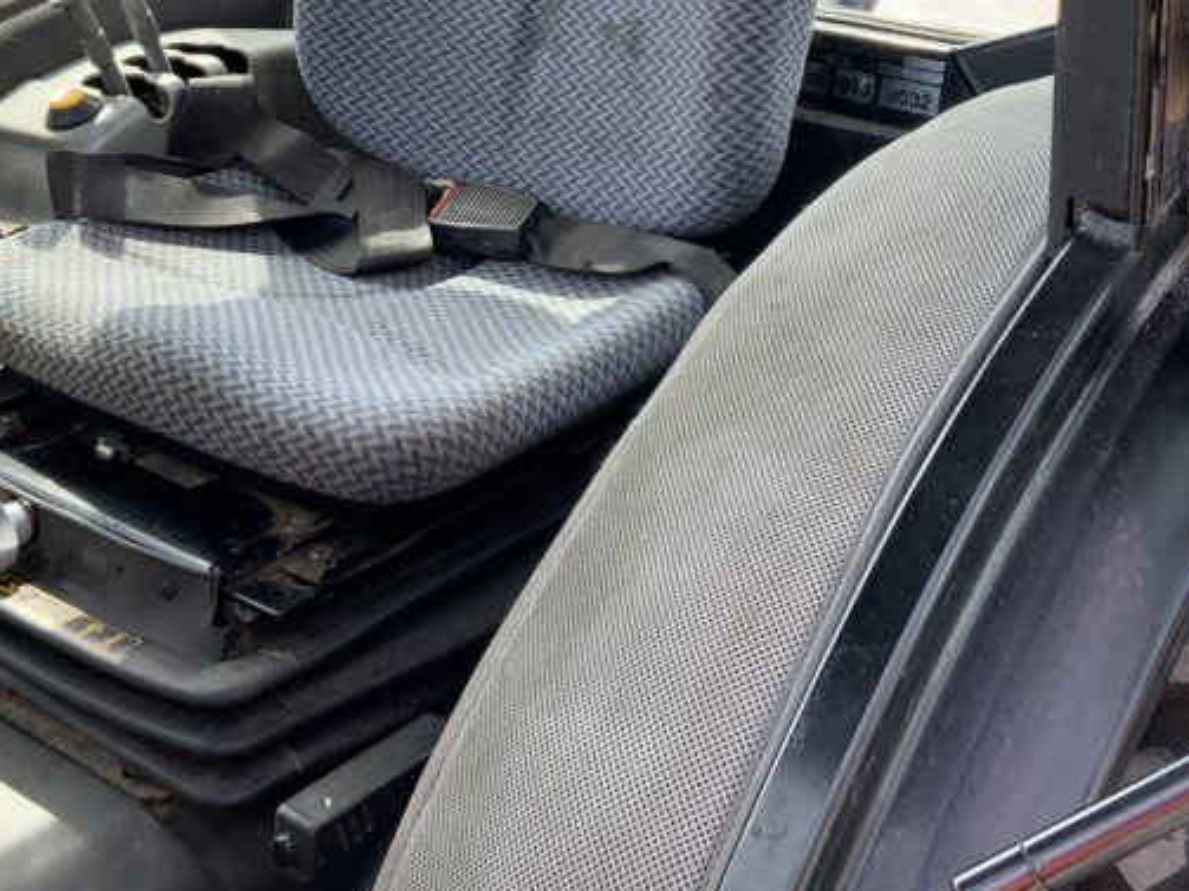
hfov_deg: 32.6
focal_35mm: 59
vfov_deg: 24.2
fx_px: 2026
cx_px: 466
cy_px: 113
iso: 16
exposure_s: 1/206
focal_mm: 3
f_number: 1.8
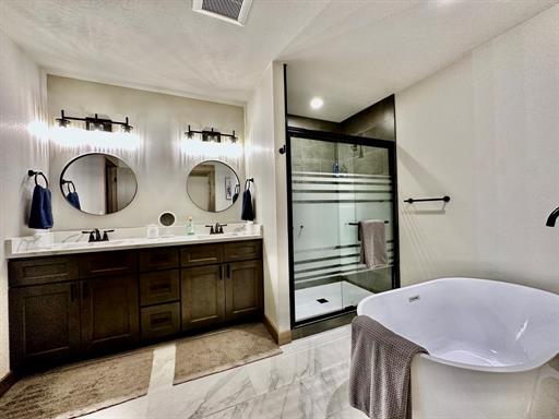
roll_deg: +1.5
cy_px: 210
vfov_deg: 85.7
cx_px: 280
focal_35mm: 14
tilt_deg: +0.5
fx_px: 226
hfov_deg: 102.1
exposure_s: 1/120
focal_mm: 2.22
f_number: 2.2
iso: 250
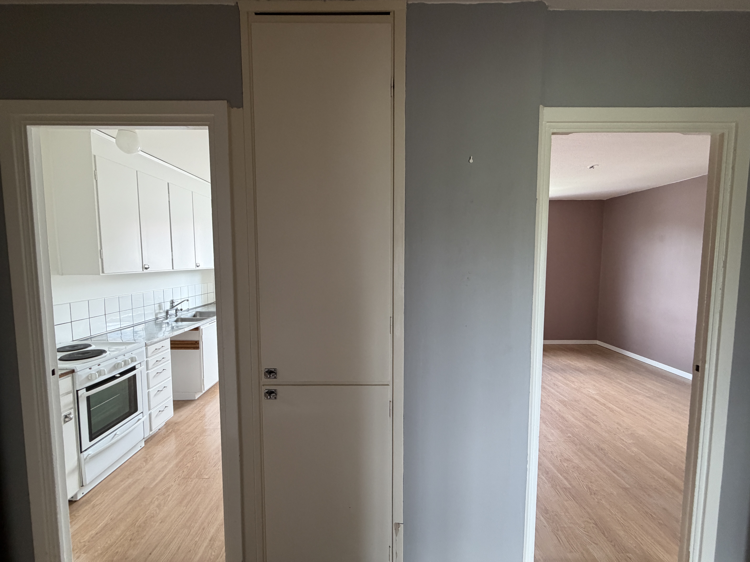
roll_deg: +0.4
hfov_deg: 102.1
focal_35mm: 14
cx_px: 375
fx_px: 303
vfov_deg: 85.7
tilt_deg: -4.2
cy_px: 281
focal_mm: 2.22
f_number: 2.2
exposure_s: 1/100
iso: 320
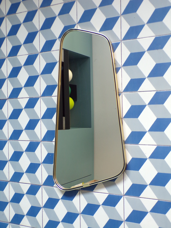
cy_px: 114
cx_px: 86
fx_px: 277
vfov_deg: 44.8
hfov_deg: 34.3
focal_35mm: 42
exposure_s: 1/17
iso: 236
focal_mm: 7.6
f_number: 3.4
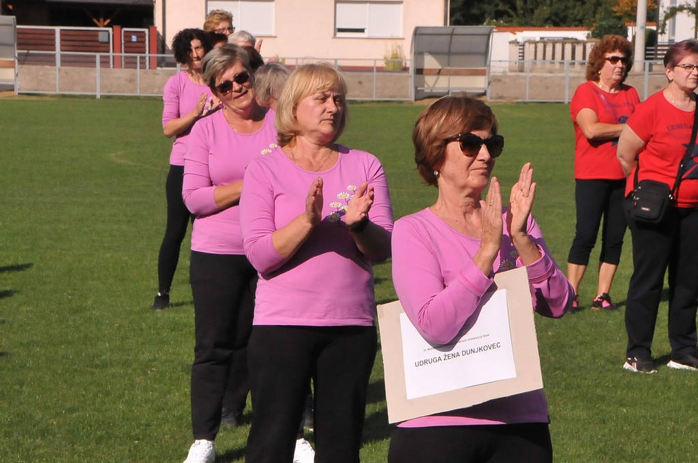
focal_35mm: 142
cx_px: 349
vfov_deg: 9.6
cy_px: 232
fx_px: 2759
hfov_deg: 14.4
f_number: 20
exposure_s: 1/1600
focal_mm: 95
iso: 2000
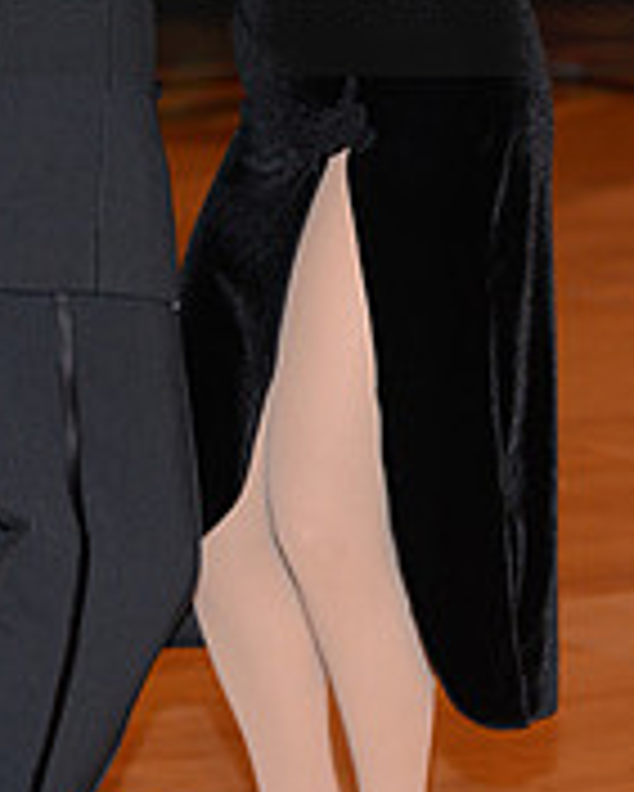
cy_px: -72
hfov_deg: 5.0
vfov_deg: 6.2
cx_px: 169
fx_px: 7241
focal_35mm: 309
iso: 1250
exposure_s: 1/200
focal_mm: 100
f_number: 4
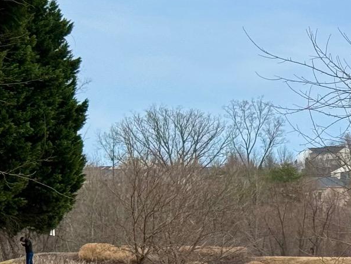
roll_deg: -0.4
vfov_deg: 9.0
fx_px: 1664
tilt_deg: -2.3
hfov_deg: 11.4
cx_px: 574
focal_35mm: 164
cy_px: 277
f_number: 1.78
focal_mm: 6.86
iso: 64
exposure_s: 1/1094
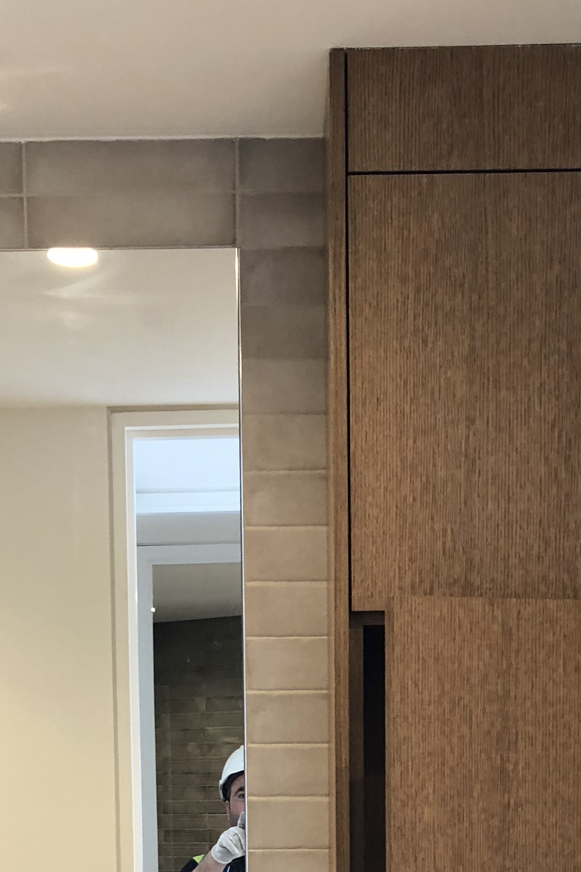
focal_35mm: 72
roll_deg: +0.5
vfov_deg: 25.9
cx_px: 288
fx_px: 1743
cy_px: 968
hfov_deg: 18.9
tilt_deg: -5.1
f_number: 1.8
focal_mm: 3.99
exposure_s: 1/17
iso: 40
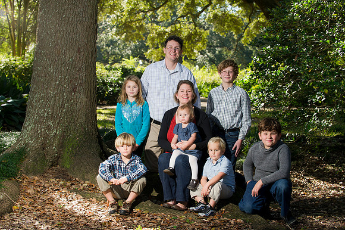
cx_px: 172
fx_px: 747
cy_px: 115
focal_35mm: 78
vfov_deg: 17.5
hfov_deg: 26.0
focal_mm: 78
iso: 320
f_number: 4.5
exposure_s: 1/200
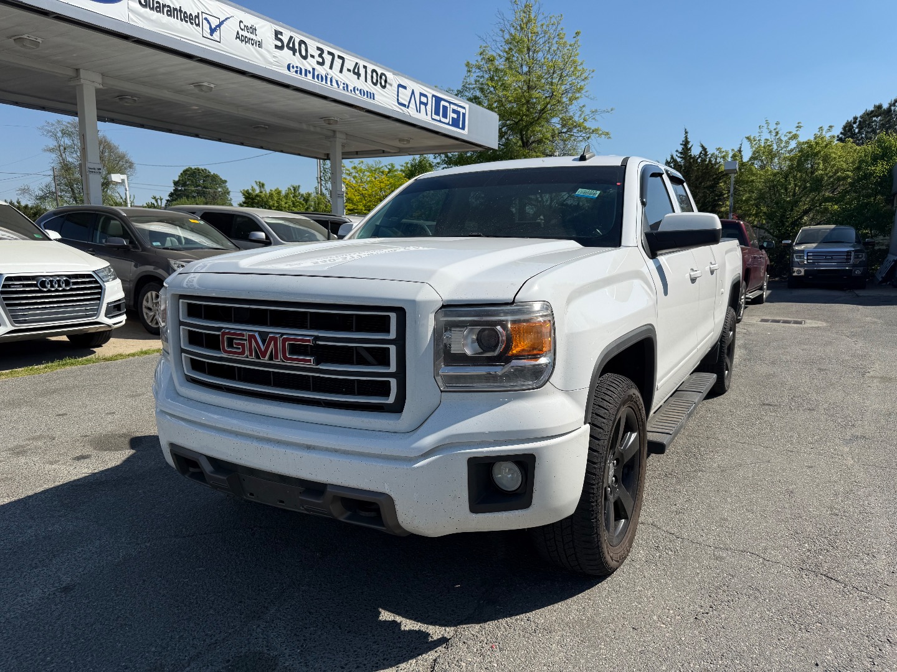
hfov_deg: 71.6
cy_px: 336
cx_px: 448
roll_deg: -0.1
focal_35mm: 24
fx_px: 622
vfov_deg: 56.8
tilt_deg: -7.1
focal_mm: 6.76
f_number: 1.78
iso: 80
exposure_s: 1/6711
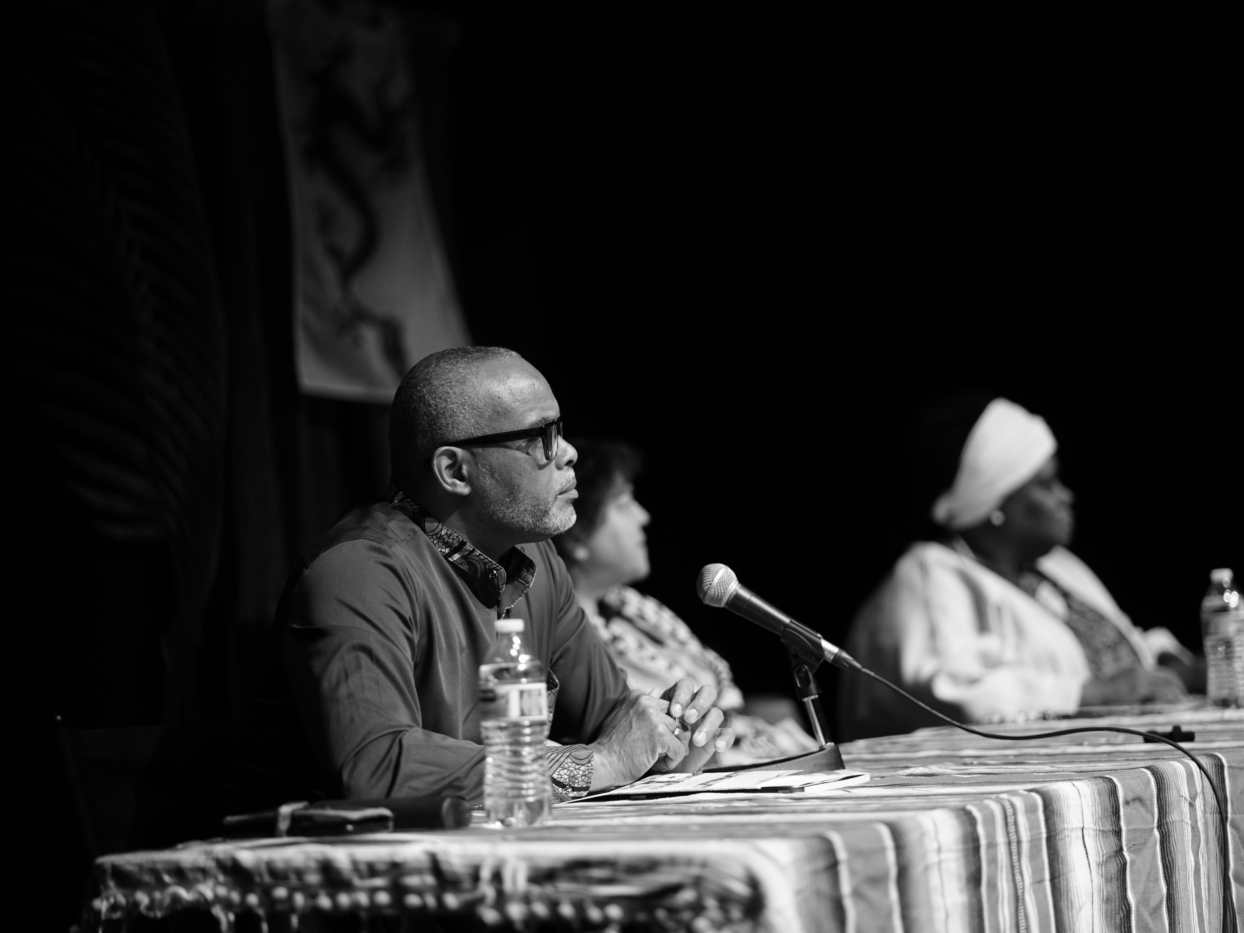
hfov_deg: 21.3
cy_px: 466
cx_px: 664
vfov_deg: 16.1
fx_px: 3306
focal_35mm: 92
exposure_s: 1/200
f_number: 2
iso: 1600
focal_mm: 85
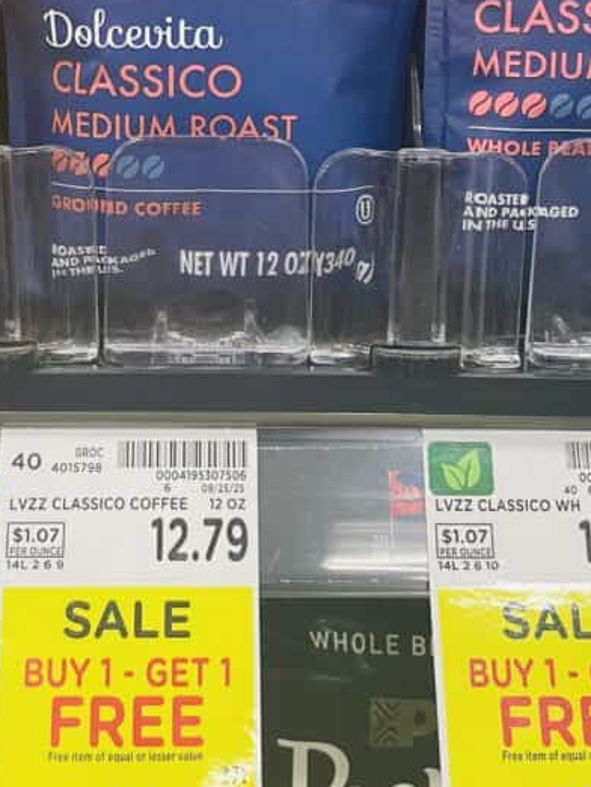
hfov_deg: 28.3
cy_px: 149
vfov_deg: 36.1
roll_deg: -1.0
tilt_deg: -13.5
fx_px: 1160
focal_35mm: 51
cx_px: 184
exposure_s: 1/60
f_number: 1.6
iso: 80
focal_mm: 4.2
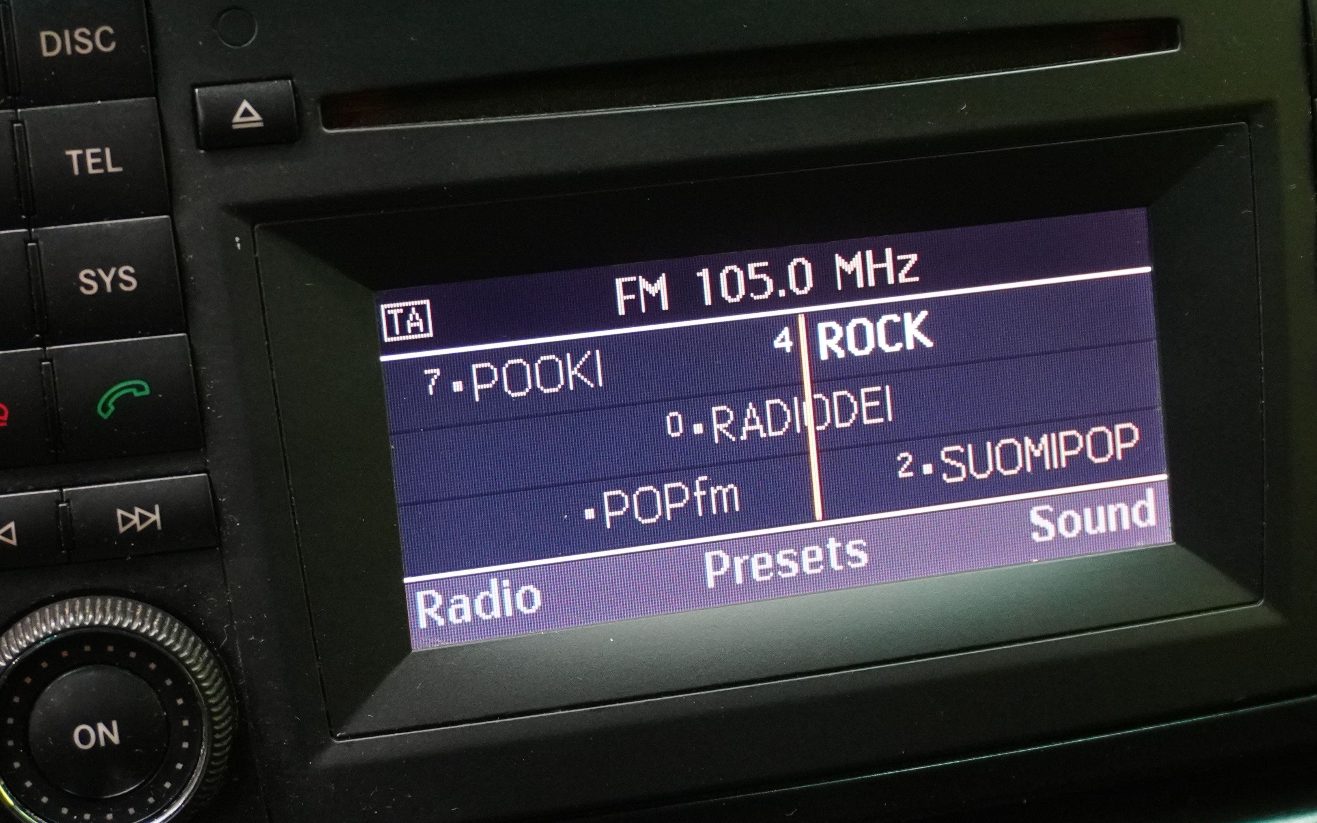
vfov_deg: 15.9
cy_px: 365
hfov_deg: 25.2
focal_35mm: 82
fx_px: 2941
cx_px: 766
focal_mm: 29
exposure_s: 1/50
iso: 2500
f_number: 4.5
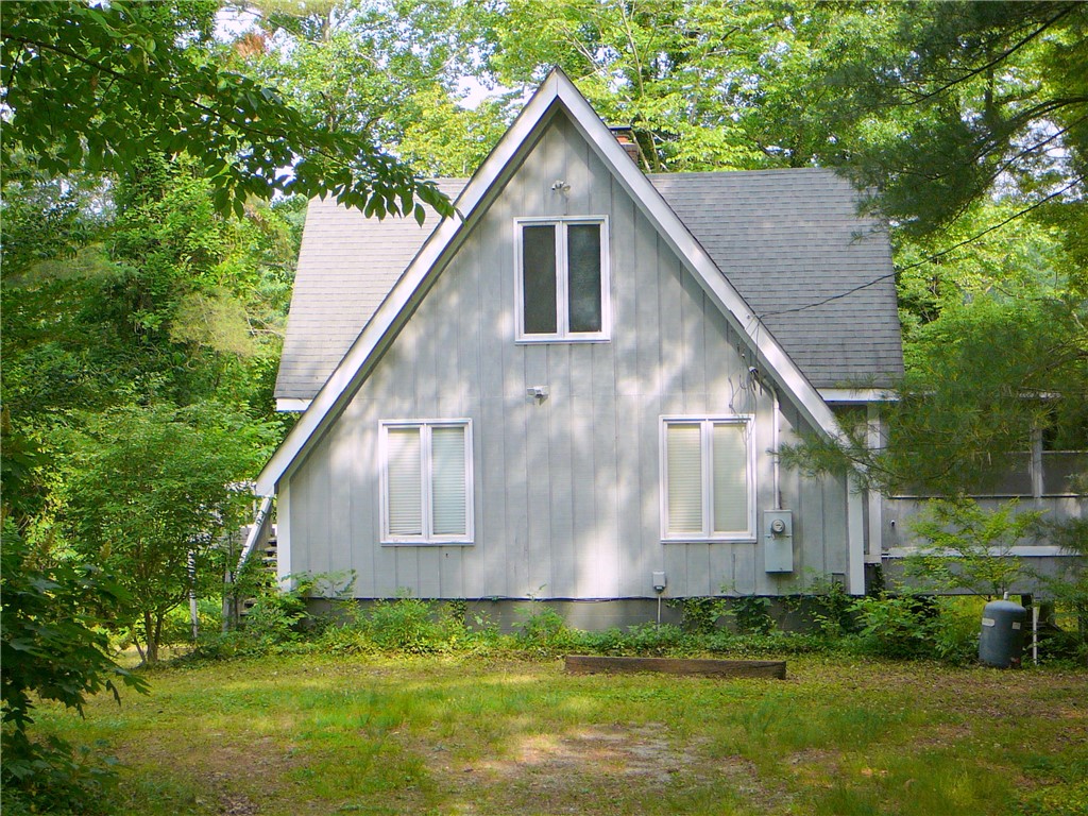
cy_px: 408
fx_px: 1729
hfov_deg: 34.9
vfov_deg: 26.6
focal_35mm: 55
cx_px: 544
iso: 80
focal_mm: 8.2
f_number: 3.5
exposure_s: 1/250
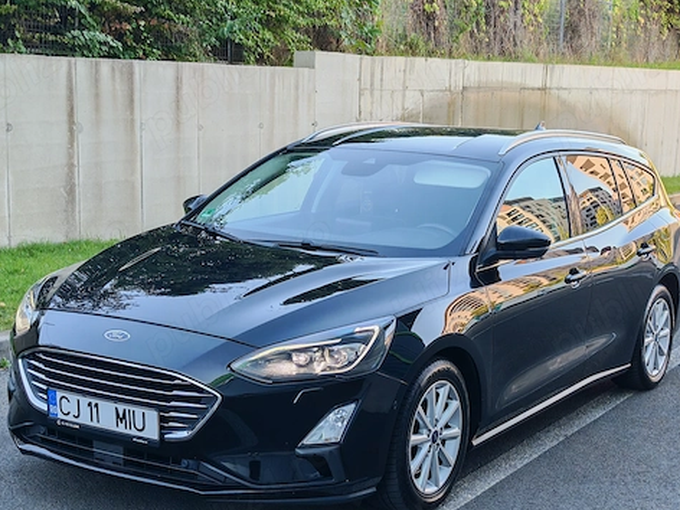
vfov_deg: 24.0
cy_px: 305
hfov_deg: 31.7
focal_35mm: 61
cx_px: 339
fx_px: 1198
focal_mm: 6.83
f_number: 2
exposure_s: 1/210
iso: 50
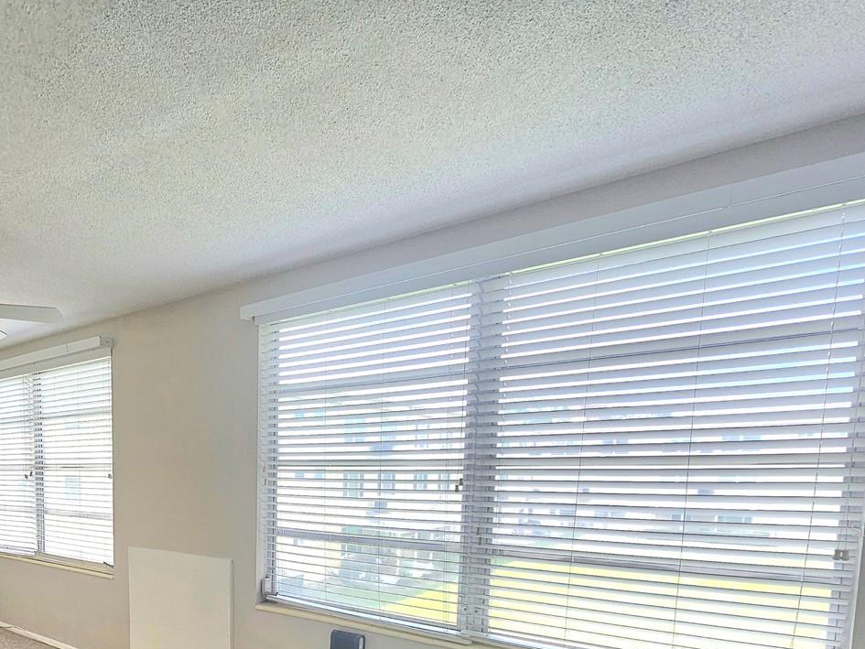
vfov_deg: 56.2
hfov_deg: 70.7
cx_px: 205
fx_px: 550
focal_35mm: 22
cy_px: 529
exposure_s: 1/101
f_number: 2.2
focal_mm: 2.2
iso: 100
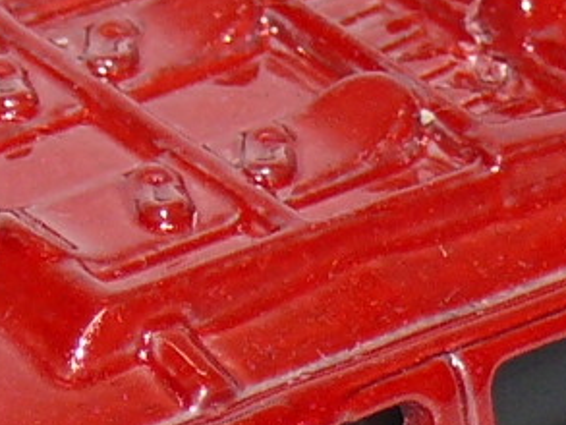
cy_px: 452
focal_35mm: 563
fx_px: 9209
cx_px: 284
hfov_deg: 3.5
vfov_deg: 2.6
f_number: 4
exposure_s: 1/30
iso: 100
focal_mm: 13.5
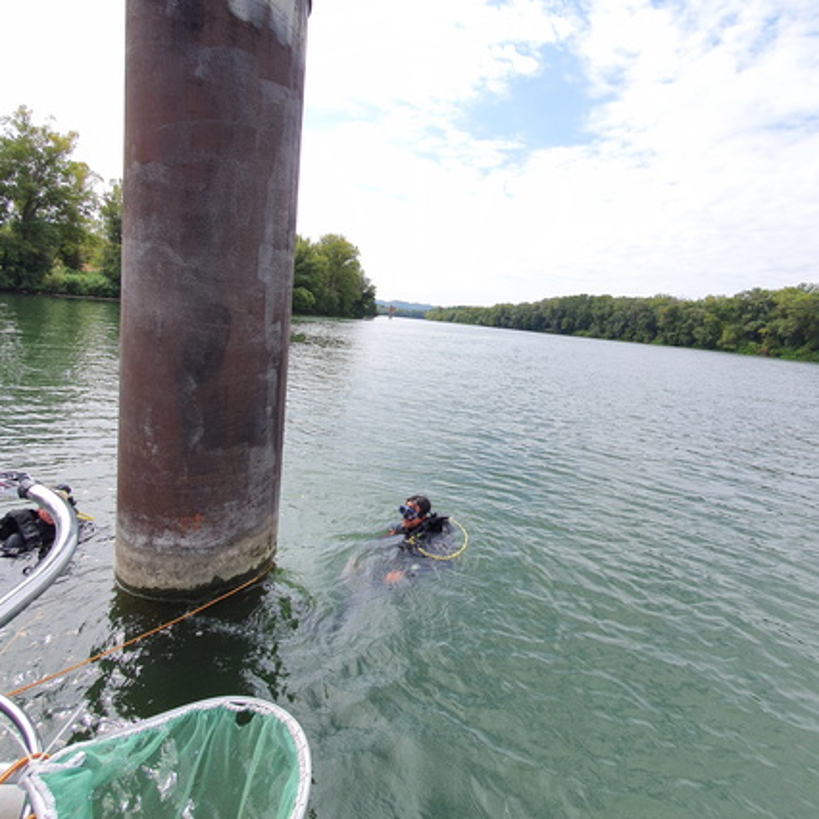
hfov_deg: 87.4
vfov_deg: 87.1
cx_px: 426
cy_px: 365
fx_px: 428
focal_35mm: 16
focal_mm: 1.8
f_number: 2.2
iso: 50
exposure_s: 1/772
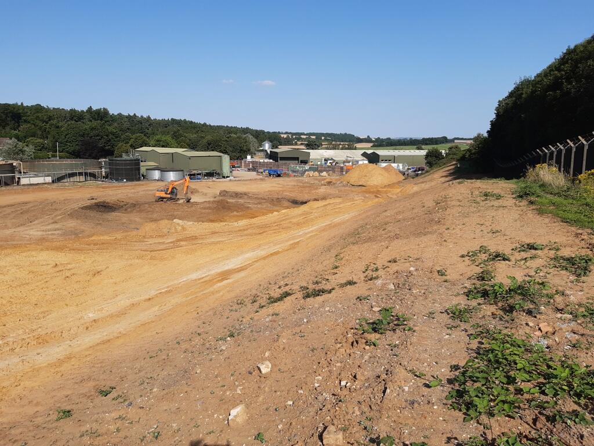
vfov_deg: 53.1
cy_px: 223
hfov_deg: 67.3
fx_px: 446
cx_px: 297
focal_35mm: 26
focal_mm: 3.92
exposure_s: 1/2151
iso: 40
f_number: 1.7
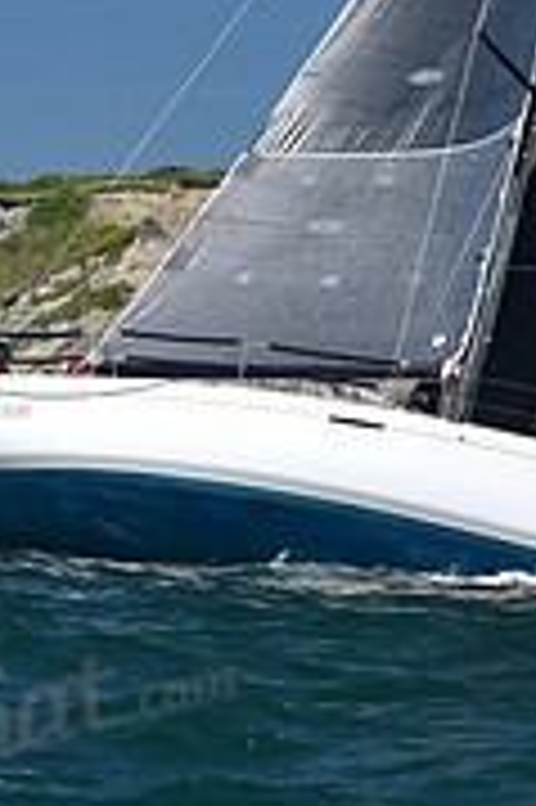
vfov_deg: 9.0
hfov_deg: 6.0
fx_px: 5079
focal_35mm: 227
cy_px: -9
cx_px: 471
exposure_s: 1/800
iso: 250
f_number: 5
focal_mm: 70
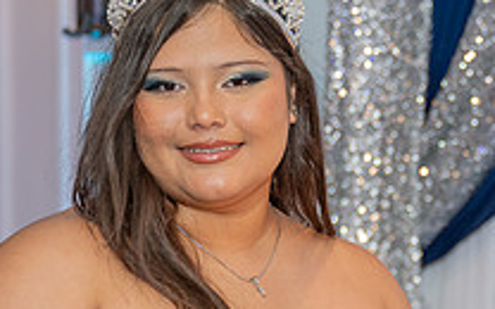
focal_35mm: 191
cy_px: 410
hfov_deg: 10.8
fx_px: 2577
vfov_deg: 6.8
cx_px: 557
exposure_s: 1/200
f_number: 2.8
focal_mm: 57
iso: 1000
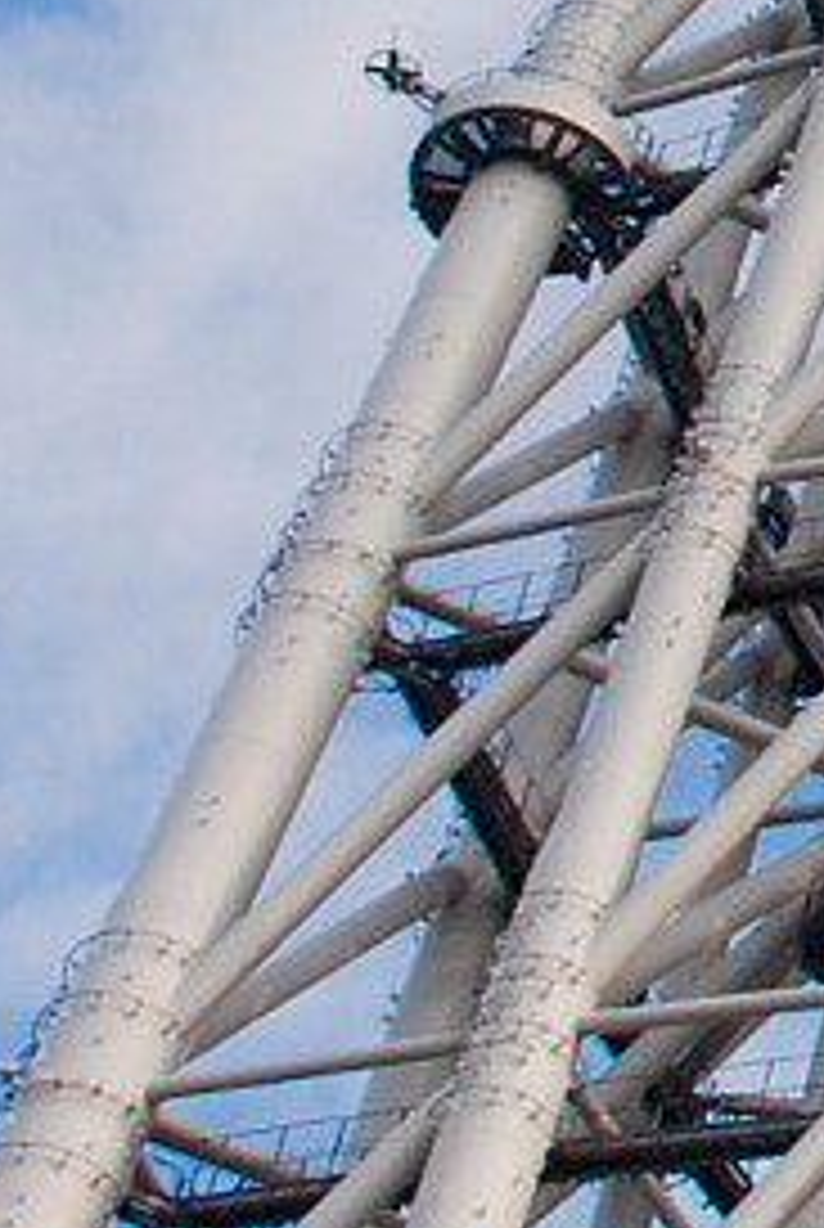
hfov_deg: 7.3
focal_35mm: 176
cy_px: -288
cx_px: 2024
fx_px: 6019
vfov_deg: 11.4
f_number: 9
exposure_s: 1/320
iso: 400
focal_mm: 20
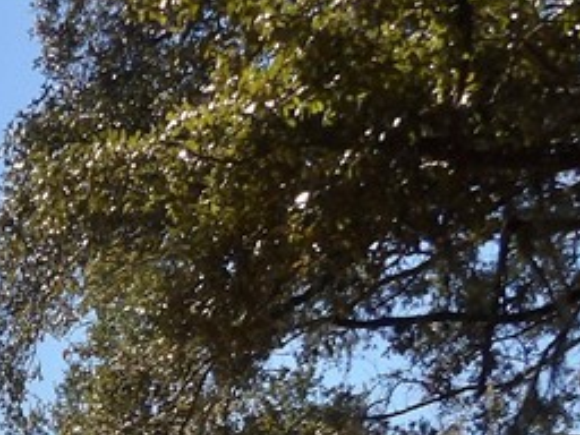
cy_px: 843
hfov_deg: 18.5
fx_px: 1609
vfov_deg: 13.4
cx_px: -238
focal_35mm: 96
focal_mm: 4.3
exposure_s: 1/484
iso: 100
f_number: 4.6
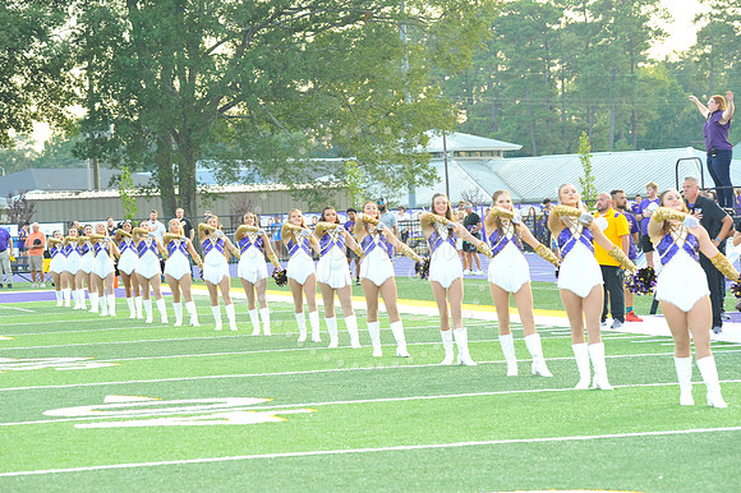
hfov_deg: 15.2
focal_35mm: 135
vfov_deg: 10.1
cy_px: 246
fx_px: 2777
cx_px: 370
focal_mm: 135
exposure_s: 1/100
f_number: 6.3
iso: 640
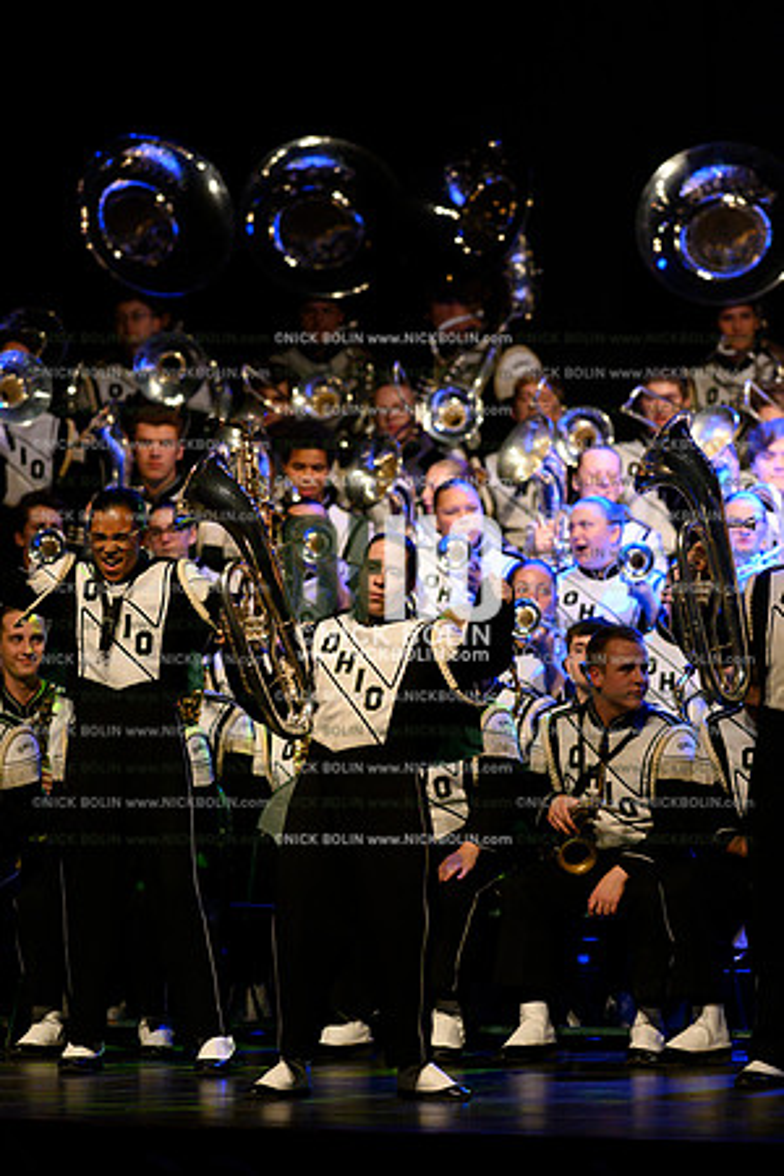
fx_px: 9799
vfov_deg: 6.9
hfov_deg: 4.6
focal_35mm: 300
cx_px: 392
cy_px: 588
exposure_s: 1/500
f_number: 4
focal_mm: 300
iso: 6400
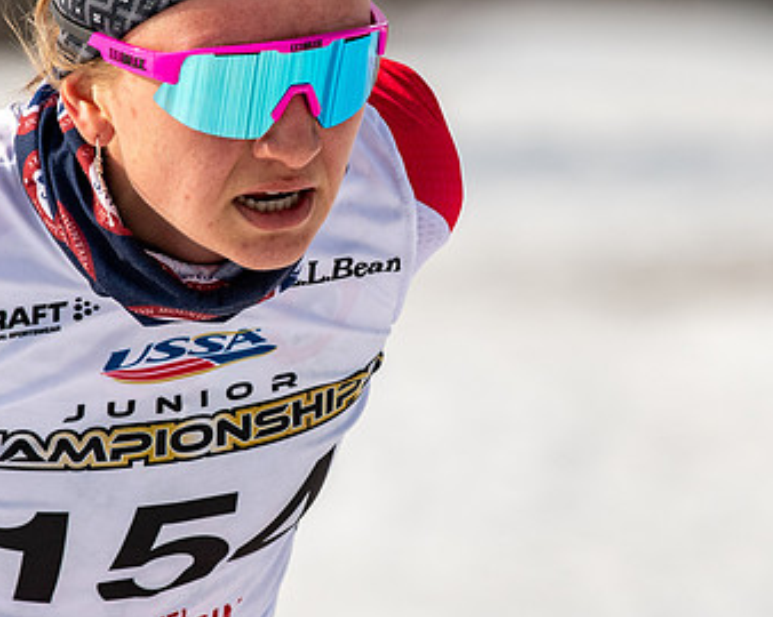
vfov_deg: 1.8
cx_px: 307
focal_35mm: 845
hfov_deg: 2.3
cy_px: 384
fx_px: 19321
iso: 400
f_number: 6.3
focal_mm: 300
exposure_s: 1/2000
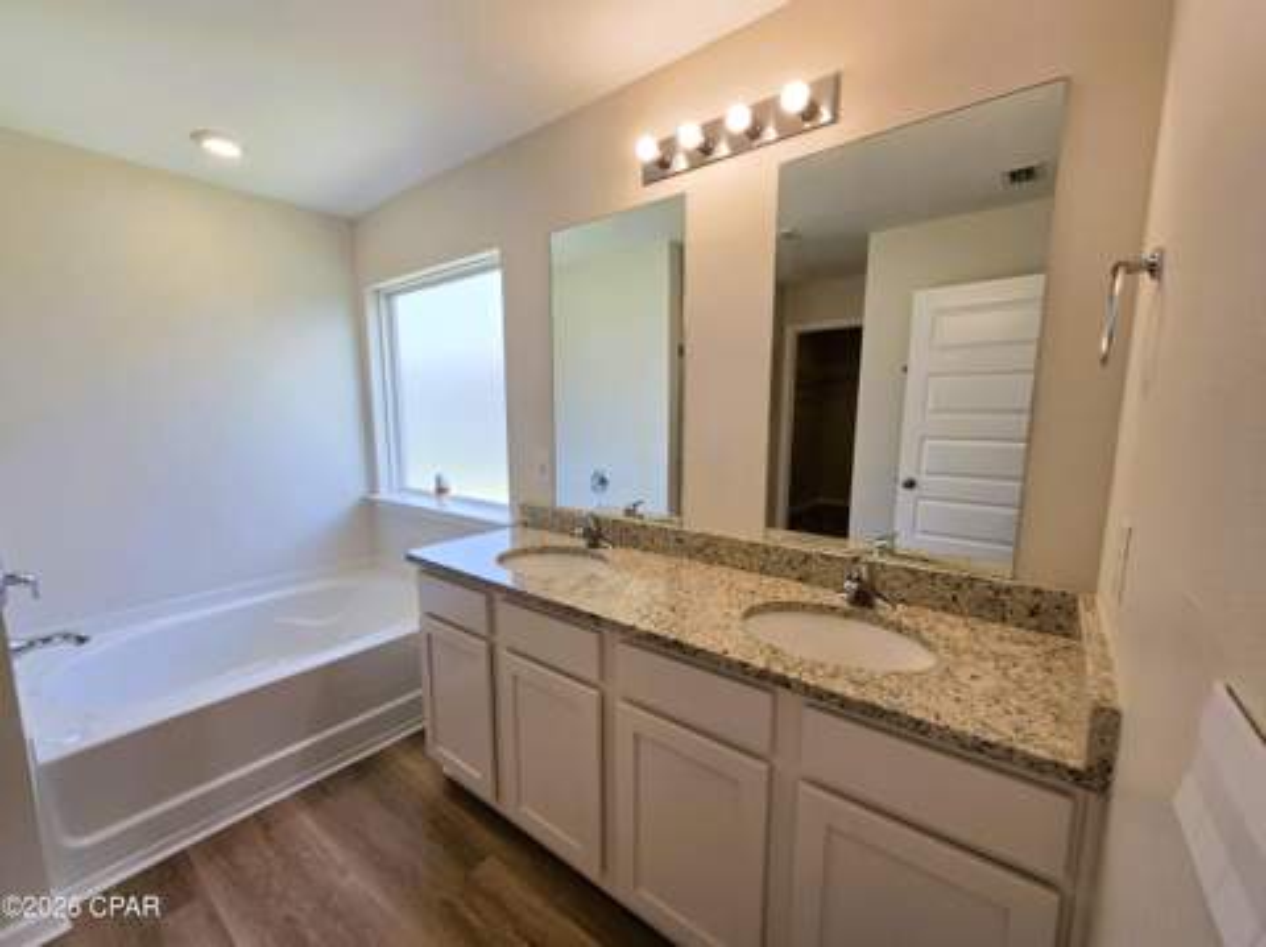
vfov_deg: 89.8
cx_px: 633
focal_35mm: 13
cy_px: 474
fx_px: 475
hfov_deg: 106.2
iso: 50
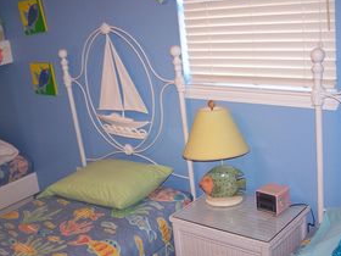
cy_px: 155
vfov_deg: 29.0
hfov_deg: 38.2
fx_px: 493
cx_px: 164
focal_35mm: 50
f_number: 2.8
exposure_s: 1/60
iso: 140
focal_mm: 6.3
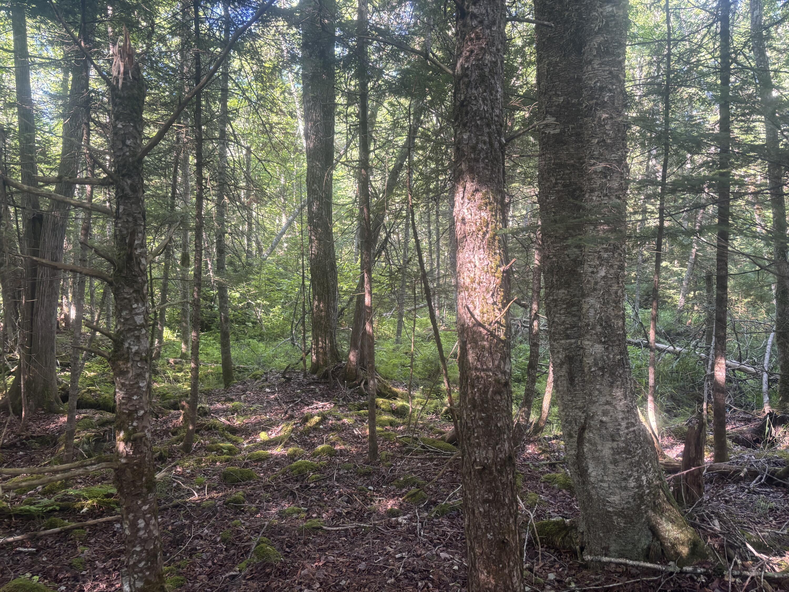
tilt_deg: -4.4
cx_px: 394
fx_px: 593
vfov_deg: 53.1
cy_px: 296
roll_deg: -0.6
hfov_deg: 67.3
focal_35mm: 26
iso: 200
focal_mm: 5.96
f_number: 1.6
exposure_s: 1/60
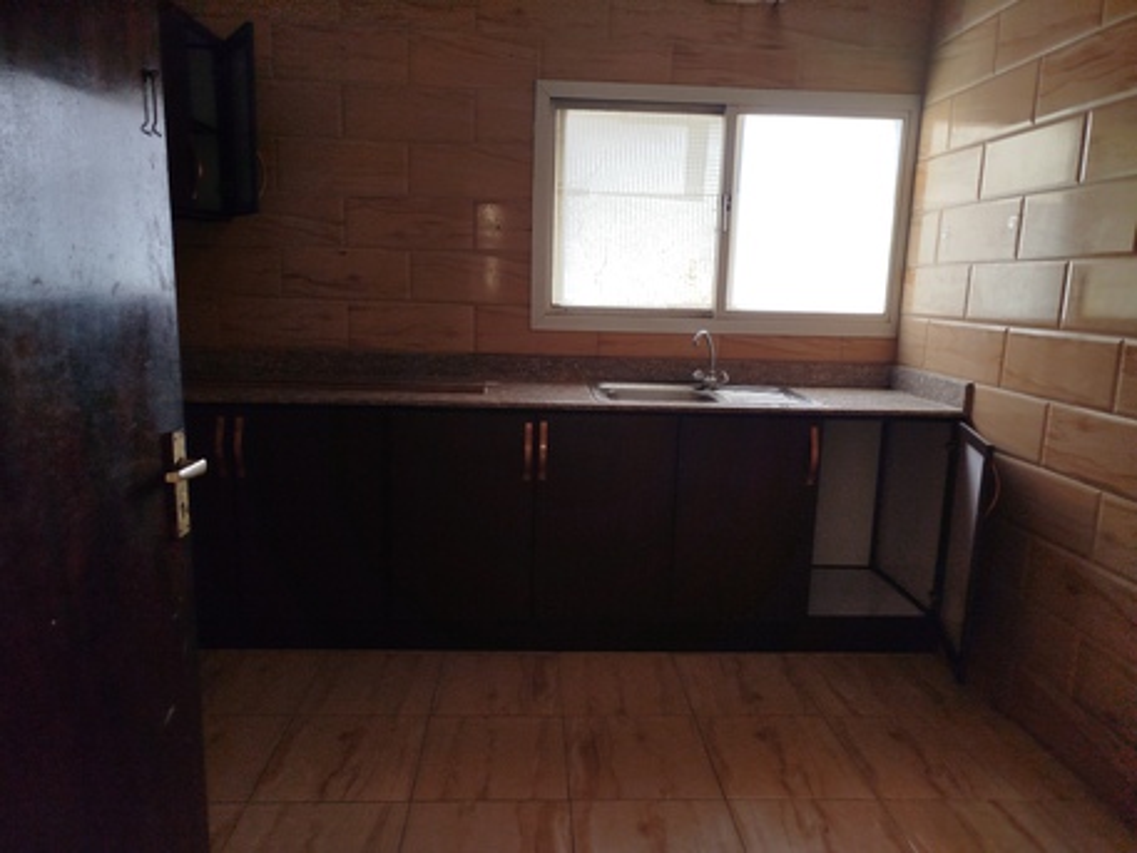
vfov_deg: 56.8
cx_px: 568
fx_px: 789
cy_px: 426
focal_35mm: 24
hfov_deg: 71.6
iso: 50
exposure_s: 1/100
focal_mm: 5.31
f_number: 1.7
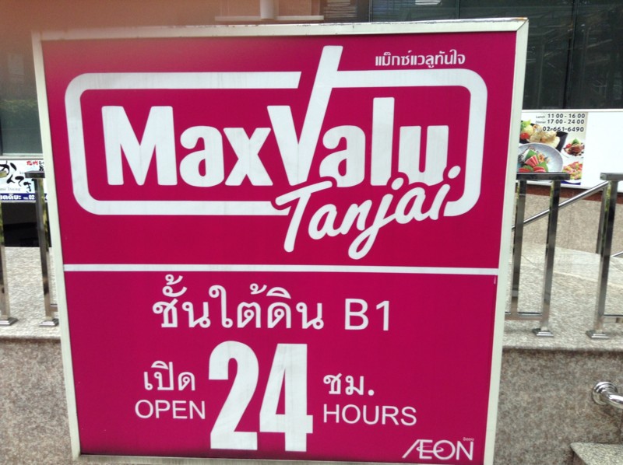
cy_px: 232
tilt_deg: -16.0
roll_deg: -2.5
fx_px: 593
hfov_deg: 55.4
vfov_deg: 42.9
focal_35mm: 33
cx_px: 312
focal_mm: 3.3
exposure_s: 1/177
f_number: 2.4
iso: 25
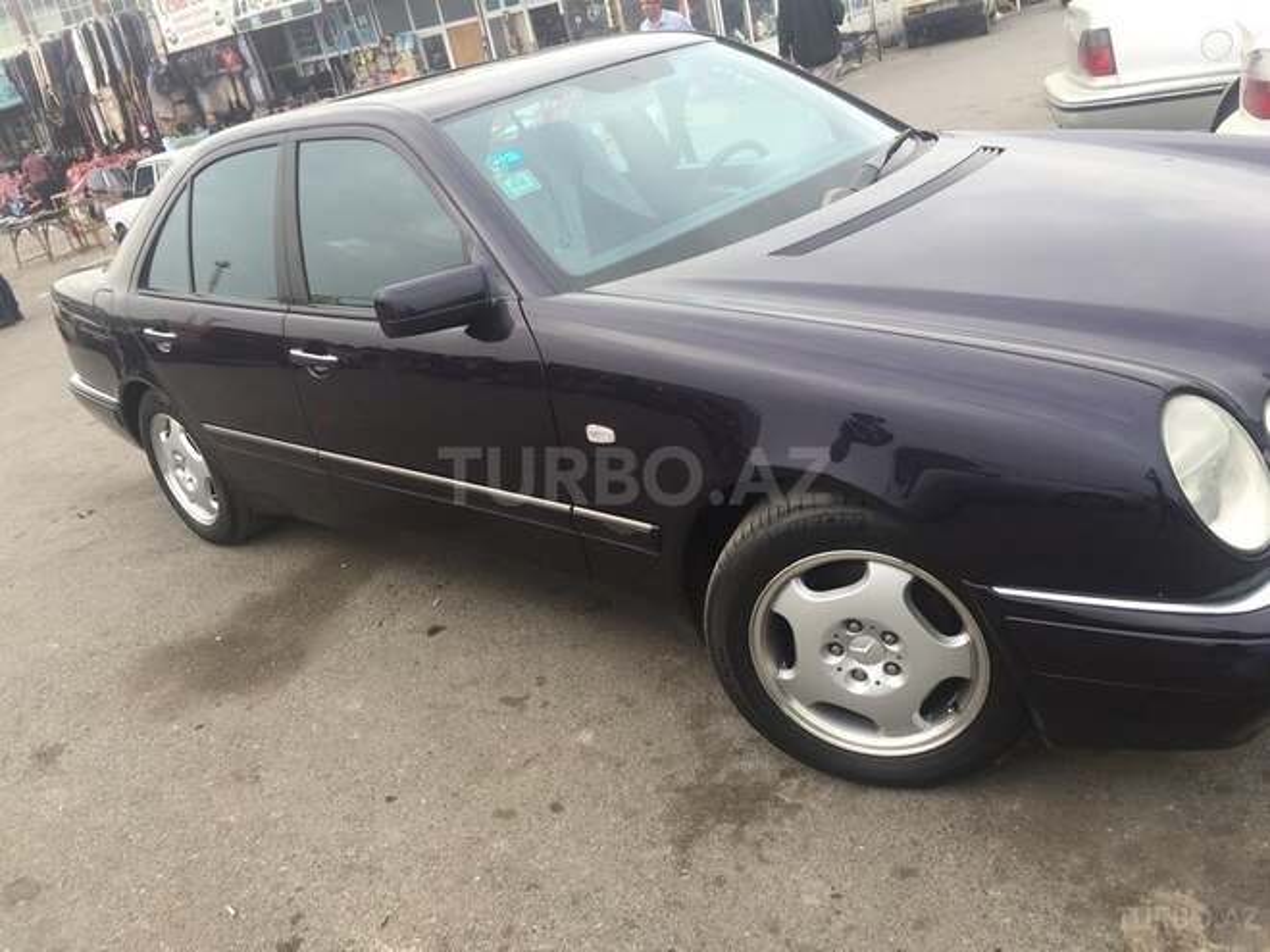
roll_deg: +10.4
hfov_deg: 61.7
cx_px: 635
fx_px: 1064
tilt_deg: -22.1
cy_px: 476
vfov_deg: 48.2
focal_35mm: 29
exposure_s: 1/126
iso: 32
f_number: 2.2
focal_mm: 4.15
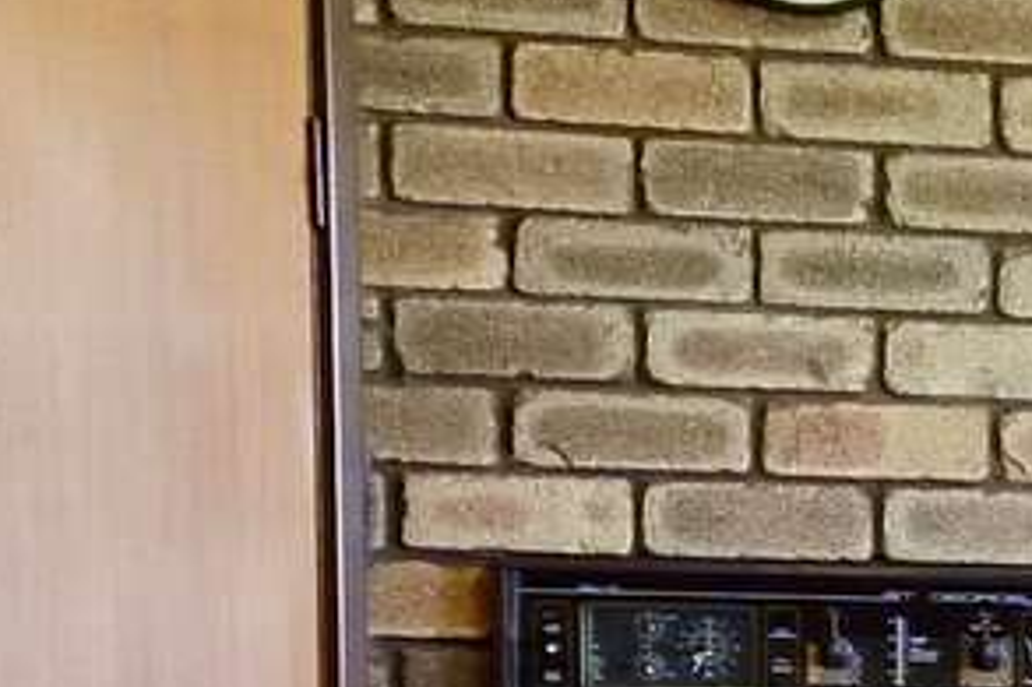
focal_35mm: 157
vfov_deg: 8.5
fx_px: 4498
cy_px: 1103
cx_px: 1895
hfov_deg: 12.0
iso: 200
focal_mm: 5.4
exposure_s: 1/100
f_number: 1.8
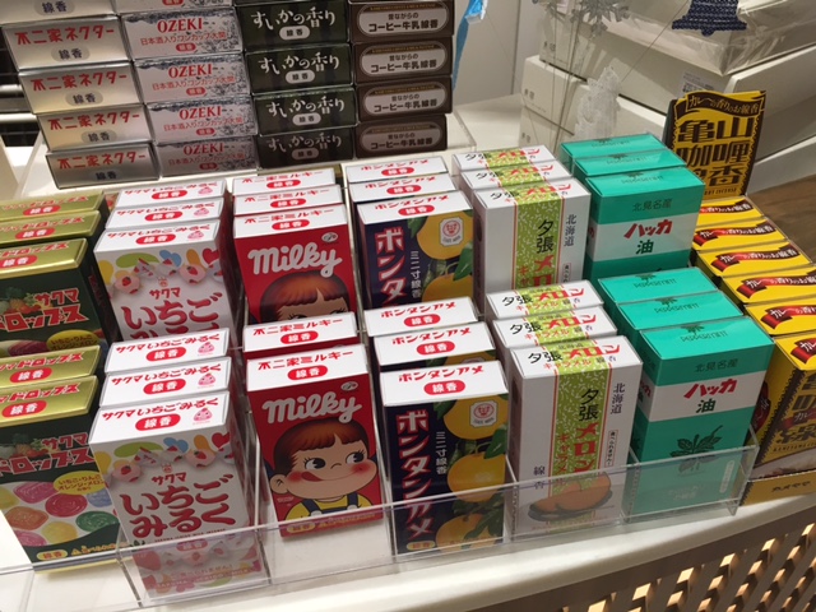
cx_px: 408
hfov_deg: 61.7
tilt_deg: -39.8
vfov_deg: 48.2
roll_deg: +0.8
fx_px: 684
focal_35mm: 29
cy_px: 306
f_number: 2.2
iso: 32
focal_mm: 4.15
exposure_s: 1/30
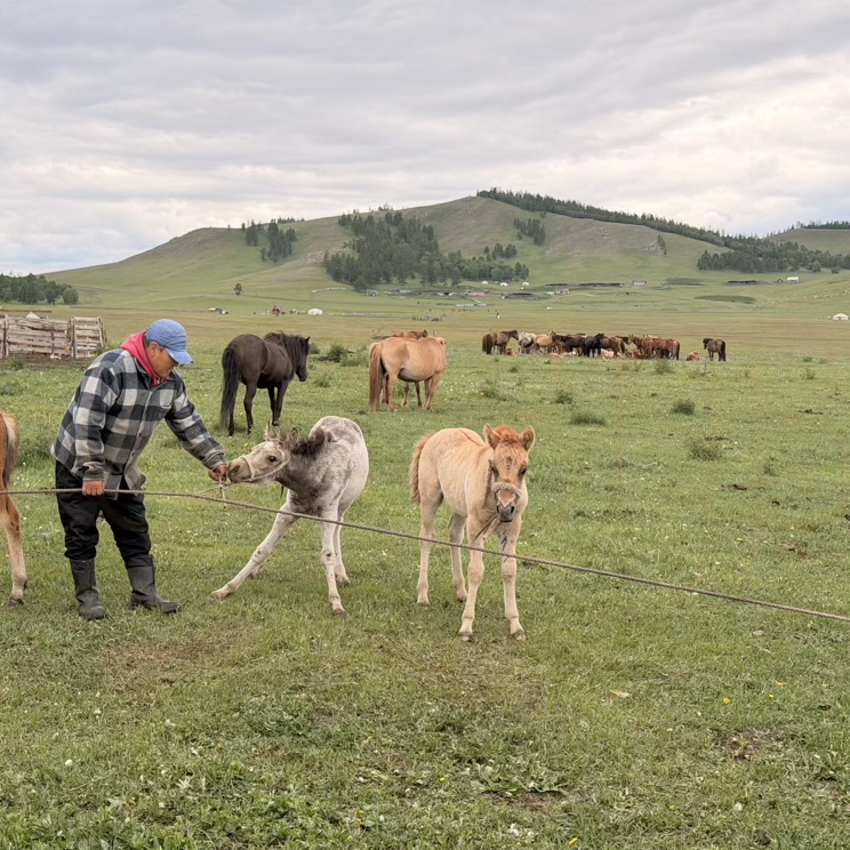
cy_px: 427
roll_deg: +0.5
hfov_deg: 29.8
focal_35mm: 57
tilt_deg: -2.9
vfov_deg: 30.0
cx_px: 282
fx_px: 1584
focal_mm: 6.76
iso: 64
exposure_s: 1/1642
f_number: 1.78
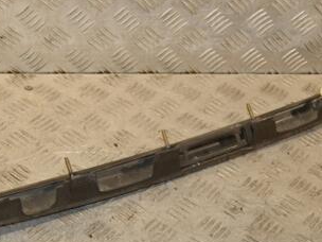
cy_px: 138
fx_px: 688
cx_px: 201
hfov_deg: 26.2
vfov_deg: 19.9
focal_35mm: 74
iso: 800
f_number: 7.1
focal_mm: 26
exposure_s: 1/200
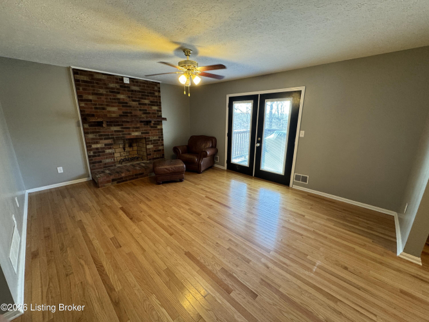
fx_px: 173
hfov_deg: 102.1
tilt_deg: -15.0
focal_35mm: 14
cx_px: 214
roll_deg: -1.2
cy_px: 161
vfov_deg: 85.7
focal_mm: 2.22
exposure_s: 1/60
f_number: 2.2
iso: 200
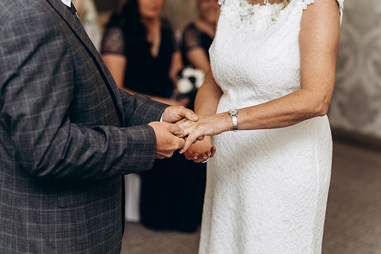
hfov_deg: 23.9
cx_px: 190
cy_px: 127
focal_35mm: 85
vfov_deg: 16.1
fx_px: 899
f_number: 2.5
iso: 320
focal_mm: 85
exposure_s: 1/160
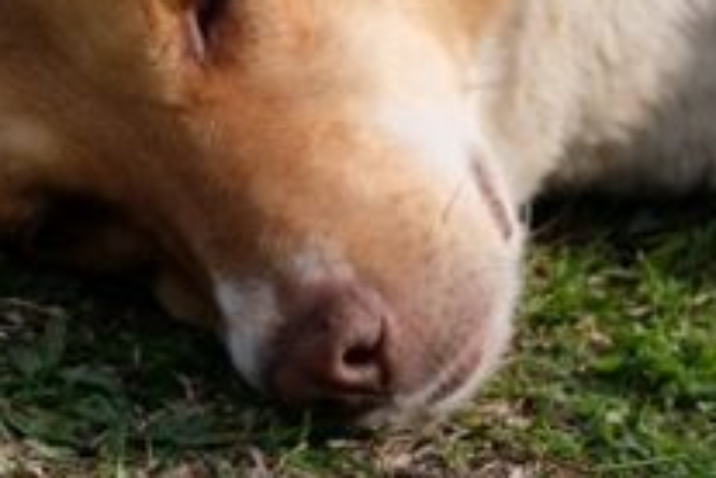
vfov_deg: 5.4
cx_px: 246
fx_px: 5012
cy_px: 64
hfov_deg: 8.2
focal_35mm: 252
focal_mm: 50
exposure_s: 1/750
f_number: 5.6
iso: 400
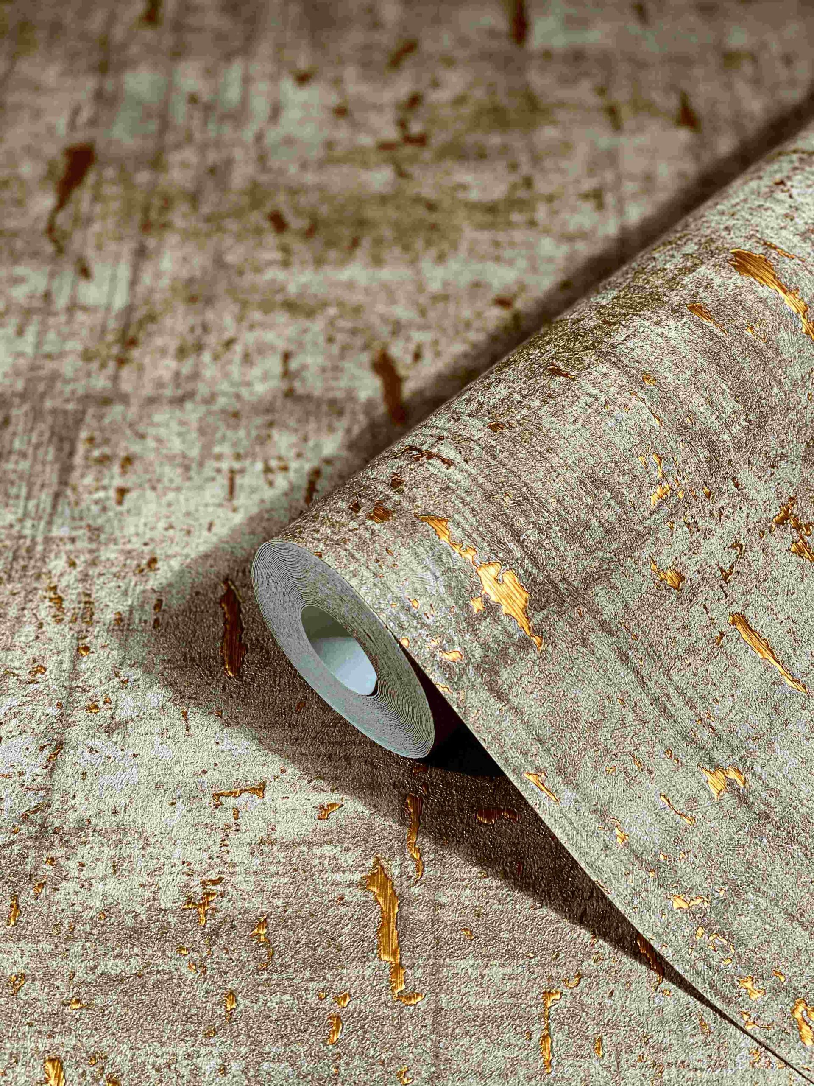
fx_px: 1630
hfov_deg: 28.0
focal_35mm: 52
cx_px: 407
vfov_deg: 36.8
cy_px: 543
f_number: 2
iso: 20
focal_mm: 6
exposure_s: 1/161
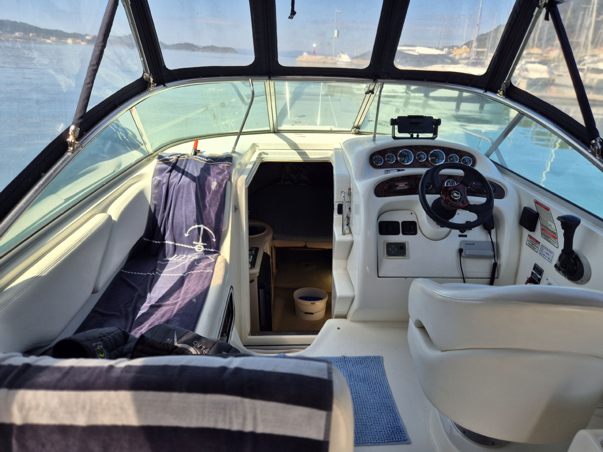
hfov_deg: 73.9
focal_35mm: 23
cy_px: 226
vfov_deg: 58.9
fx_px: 401
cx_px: 302
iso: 25
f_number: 1.8
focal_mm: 5.4
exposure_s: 1/904
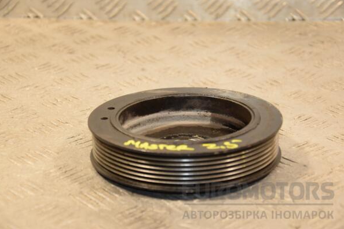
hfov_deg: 20.4
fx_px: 955
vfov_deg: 13.7
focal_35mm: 100
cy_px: 114
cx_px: 171
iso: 800
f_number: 5.3
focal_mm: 66
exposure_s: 1/160
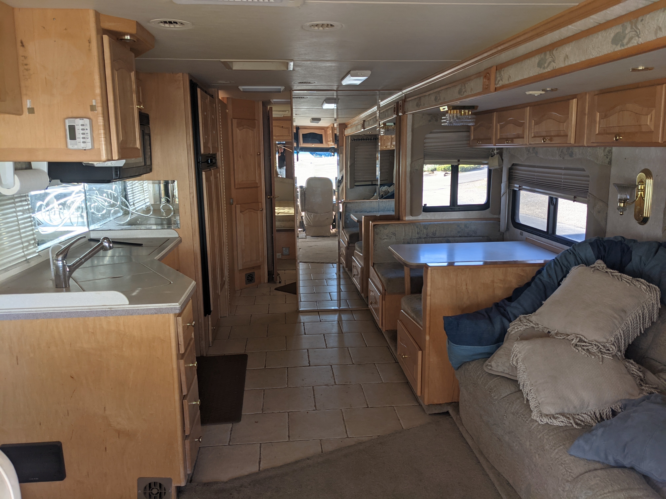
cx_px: 333
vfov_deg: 51.4
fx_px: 519
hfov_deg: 65.3
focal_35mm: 27
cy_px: 250
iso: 47
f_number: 1.73
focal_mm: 4.38
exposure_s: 1/38
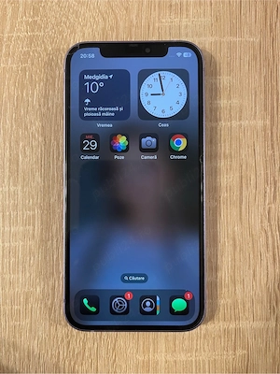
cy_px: 187
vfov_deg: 69.4
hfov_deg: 54.9
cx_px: 140
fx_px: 270
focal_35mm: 25
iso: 400
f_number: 1.6
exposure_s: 1/60
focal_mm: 5.1
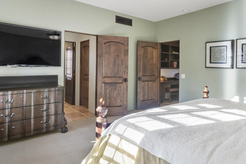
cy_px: 68
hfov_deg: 72.9
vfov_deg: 52.9
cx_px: 148
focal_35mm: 24
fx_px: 164
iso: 2500
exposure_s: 1/25
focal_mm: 16
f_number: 8
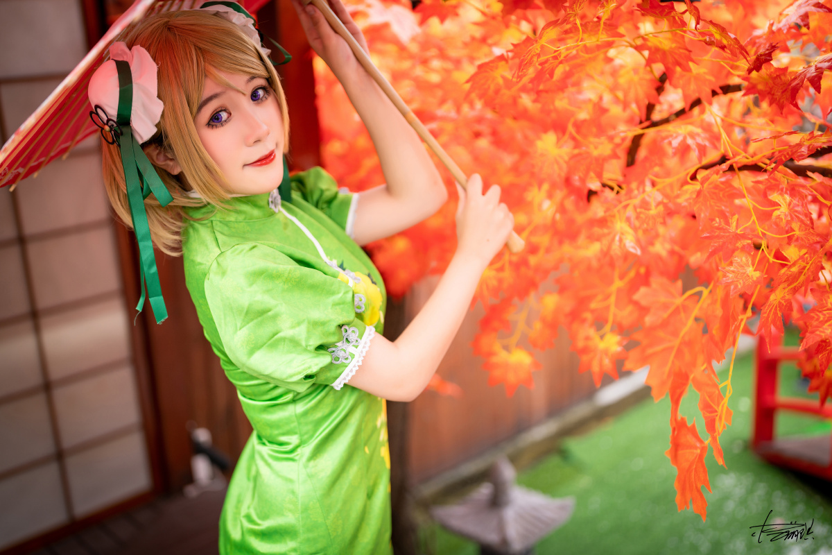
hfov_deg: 48.5
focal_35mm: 40
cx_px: 416
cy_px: 278
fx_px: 924
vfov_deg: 33.4
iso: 100
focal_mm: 40
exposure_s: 1/640
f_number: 1.4
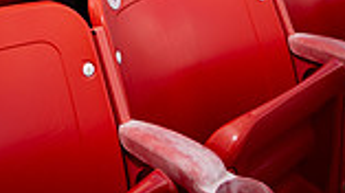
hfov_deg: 28.8
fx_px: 658
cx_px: 75
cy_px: -290
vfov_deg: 12.5
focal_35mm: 72
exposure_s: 1/250
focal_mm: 24
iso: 100
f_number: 5
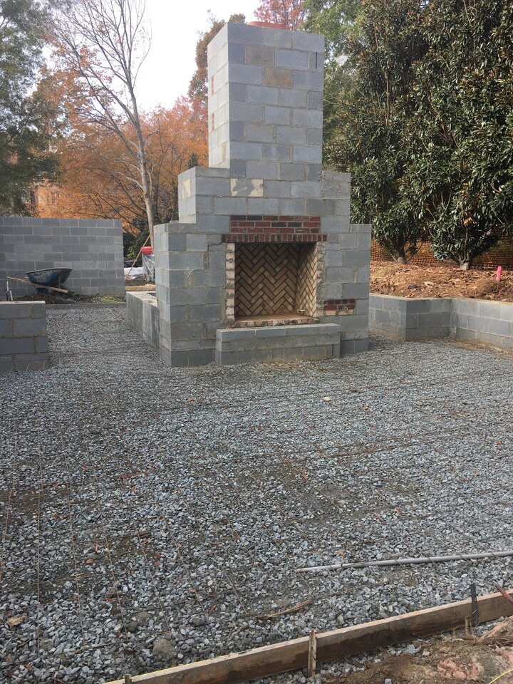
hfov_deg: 48.2
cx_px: 256
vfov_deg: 61.7
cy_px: 342
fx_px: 573
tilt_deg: -10.1
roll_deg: +0.4
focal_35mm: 29
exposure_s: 1/261
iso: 25
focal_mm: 4.15
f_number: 2.2
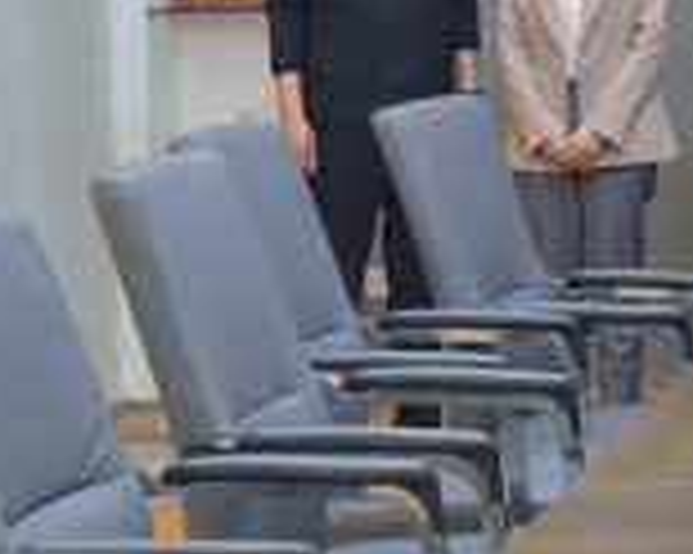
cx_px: 1098
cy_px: -56
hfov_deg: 12.4
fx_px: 2993
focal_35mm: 146
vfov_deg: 10.4
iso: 720
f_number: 4
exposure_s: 1/50
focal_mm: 48
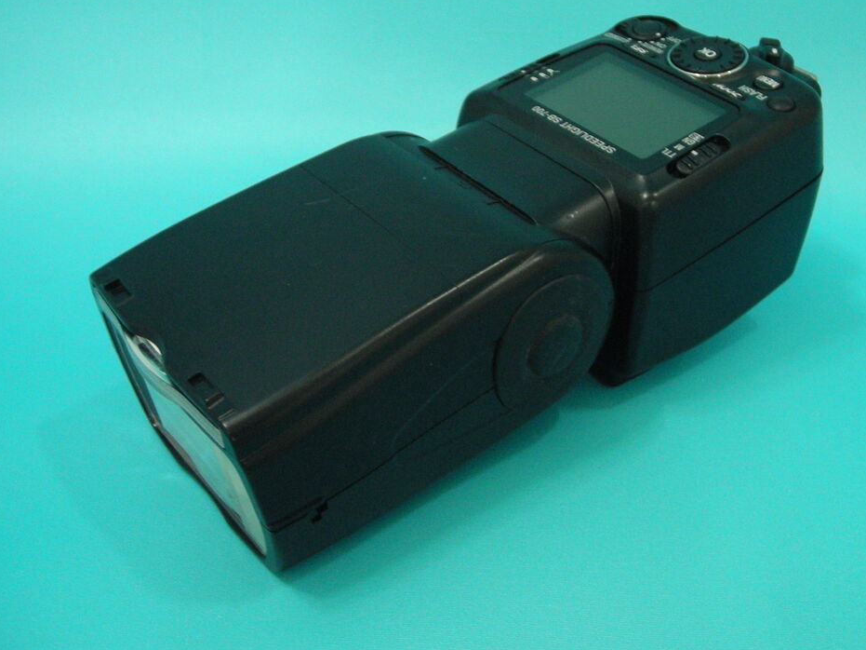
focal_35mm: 49
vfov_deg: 29.6
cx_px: 493
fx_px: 1226
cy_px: 243
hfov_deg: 38.8
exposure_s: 1/19.4
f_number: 3.2
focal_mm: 6.3
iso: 200
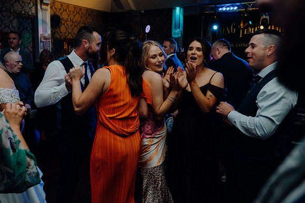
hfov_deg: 57.2
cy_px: 102
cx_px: 152
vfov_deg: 40.0
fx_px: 280
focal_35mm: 33
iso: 2500
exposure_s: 1/160
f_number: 3.5
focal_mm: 33
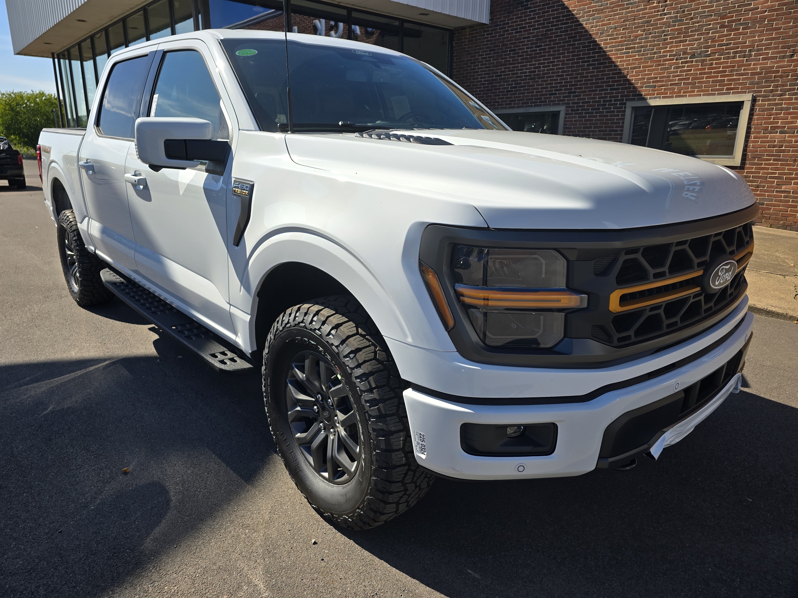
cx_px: 399
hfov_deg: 73.9
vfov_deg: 58.9
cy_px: 299
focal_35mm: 23
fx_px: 530
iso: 12
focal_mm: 6.3
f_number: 1.7
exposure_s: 1/619
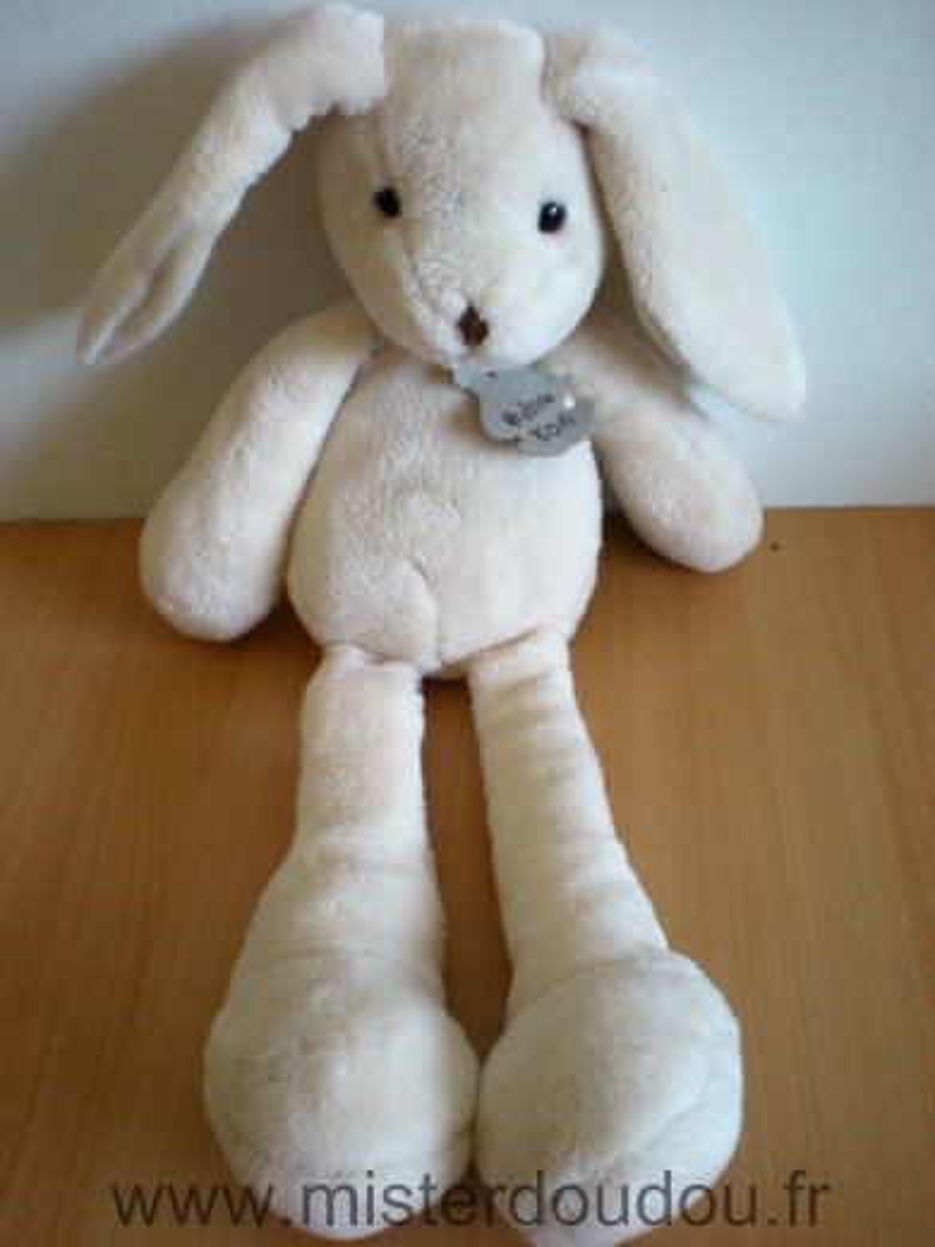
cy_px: 624
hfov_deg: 37.7
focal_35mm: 38
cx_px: 468
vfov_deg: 49.0
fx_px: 1369
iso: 200
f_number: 3.1
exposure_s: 1/27.6
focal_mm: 6.3
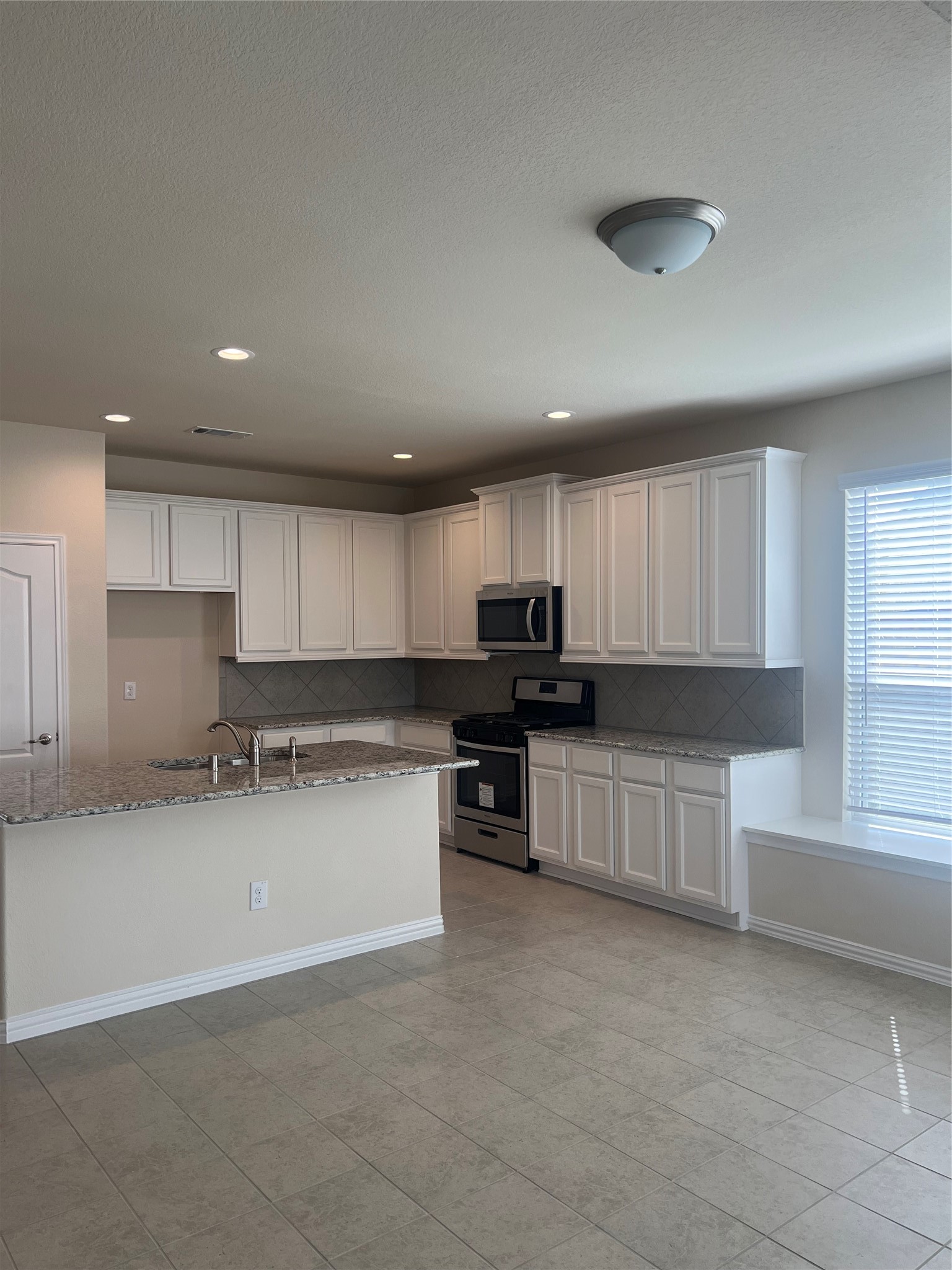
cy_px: 635
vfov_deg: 67.3
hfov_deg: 53.1
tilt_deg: -0.4
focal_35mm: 26
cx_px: 476
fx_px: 953
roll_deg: +0.3
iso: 50
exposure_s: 1/189
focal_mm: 5.7
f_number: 1.5
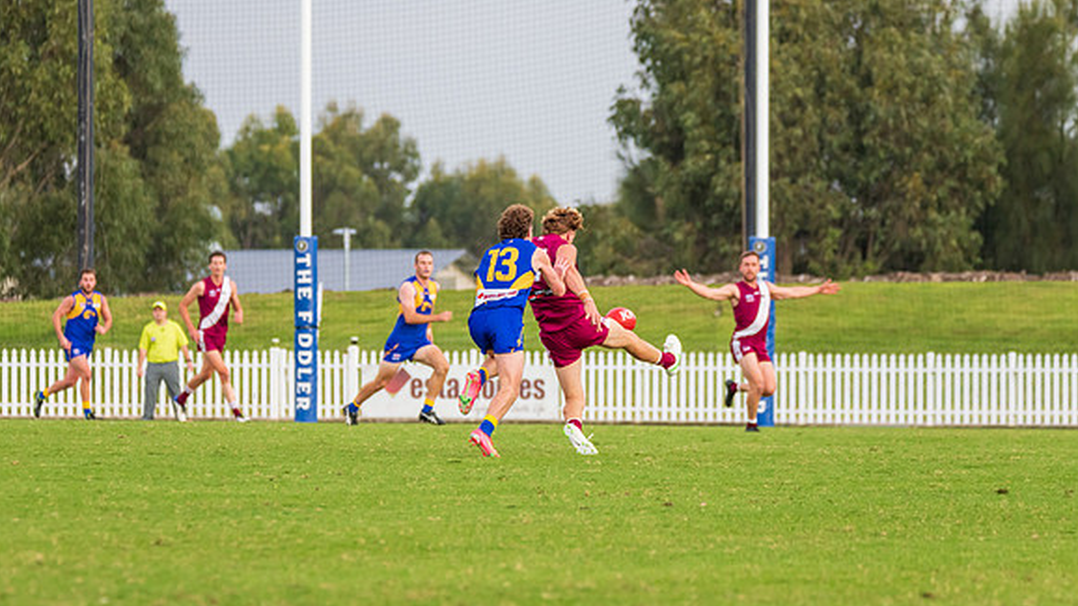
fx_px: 9975
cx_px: 522
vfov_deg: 3.5
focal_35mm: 349
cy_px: 303
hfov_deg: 6.2
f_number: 6.3
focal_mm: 280
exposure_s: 1/1250
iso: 800
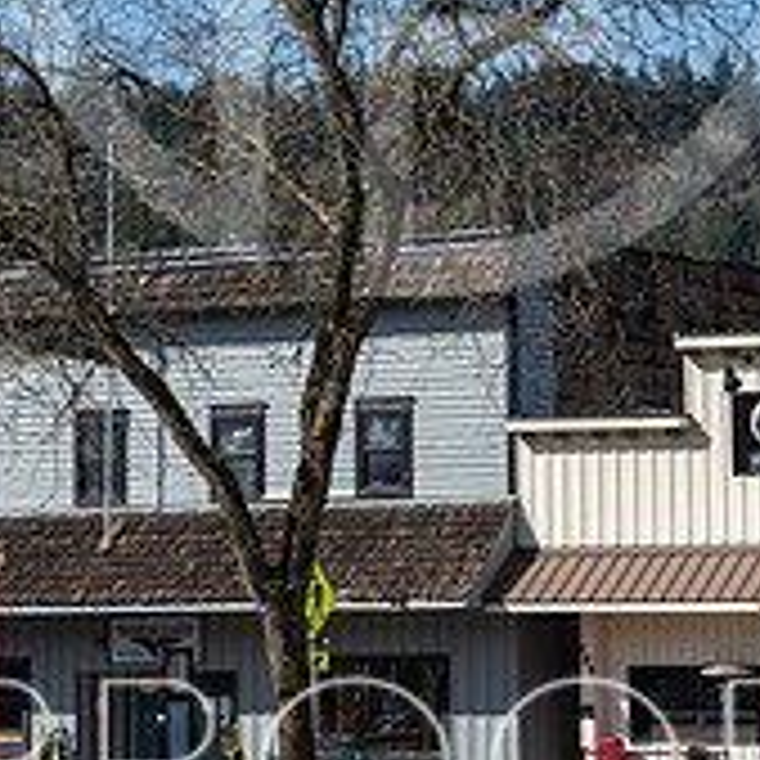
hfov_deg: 9.9
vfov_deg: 9.9
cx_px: 396
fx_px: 4372
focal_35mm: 176
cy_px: 172
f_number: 6.3
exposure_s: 1/800
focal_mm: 58
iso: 100
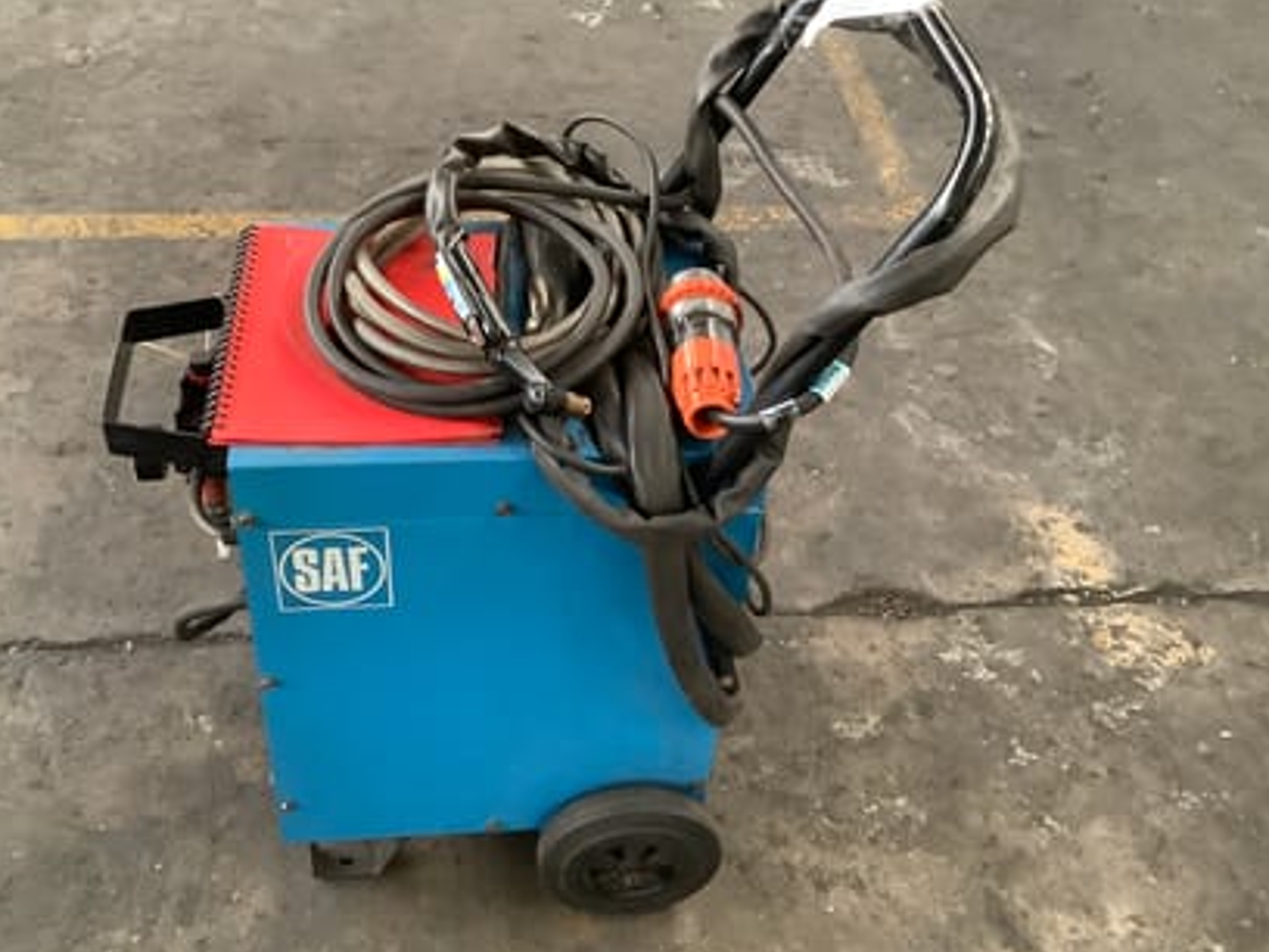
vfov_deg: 37.7
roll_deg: +0.6
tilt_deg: -41.9
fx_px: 1393
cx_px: 566
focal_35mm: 38
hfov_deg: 48.9
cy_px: 453
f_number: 2.4
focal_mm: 3.3
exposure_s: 1/30
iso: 400
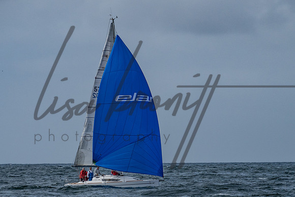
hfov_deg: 5.1
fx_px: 3286
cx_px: 161
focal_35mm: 401
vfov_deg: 3.4
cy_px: 137
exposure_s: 1/4000
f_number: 6.3
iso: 200
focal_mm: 200
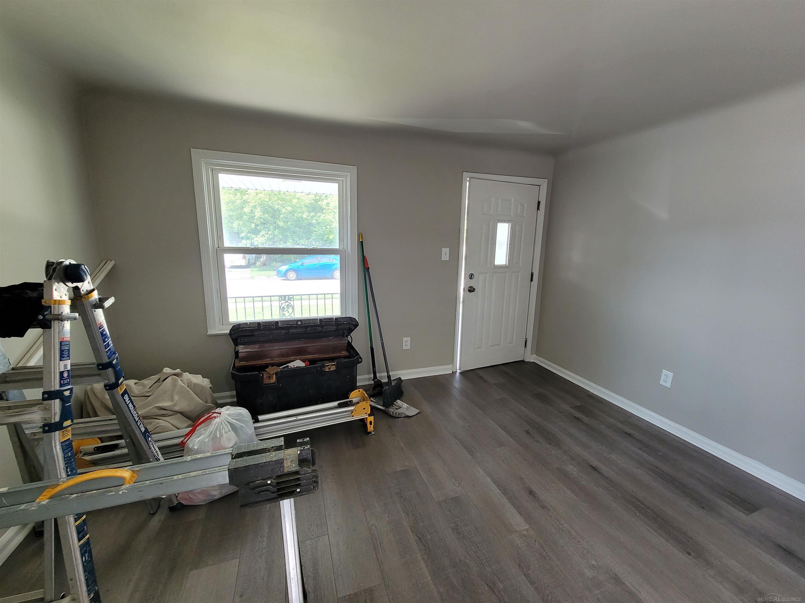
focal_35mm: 13
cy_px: 302
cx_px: 402
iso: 200
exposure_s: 1/60
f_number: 2.2
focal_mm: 2.2
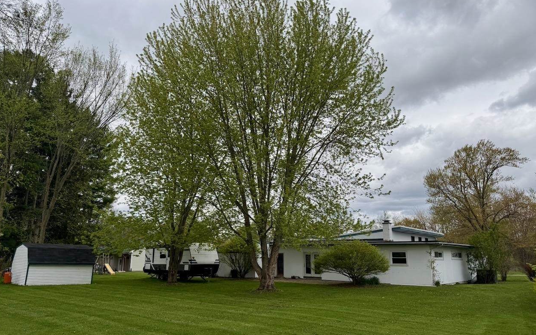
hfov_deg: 70.4
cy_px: 174
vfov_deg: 47.6
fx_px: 380
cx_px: 269
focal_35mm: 26
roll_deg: +0.1
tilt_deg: +12.5
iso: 80
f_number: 1.78
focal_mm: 6.76
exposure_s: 1/5319
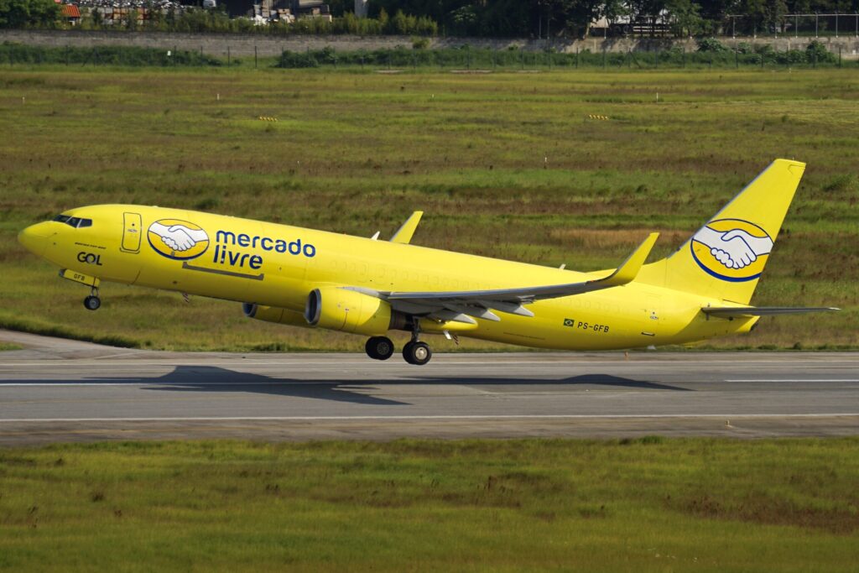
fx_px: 7159
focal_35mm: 300
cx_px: 430
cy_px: 286
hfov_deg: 6.9
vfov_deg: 4.6
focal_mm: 300
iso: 160
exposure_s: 1/1600
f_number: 5.6
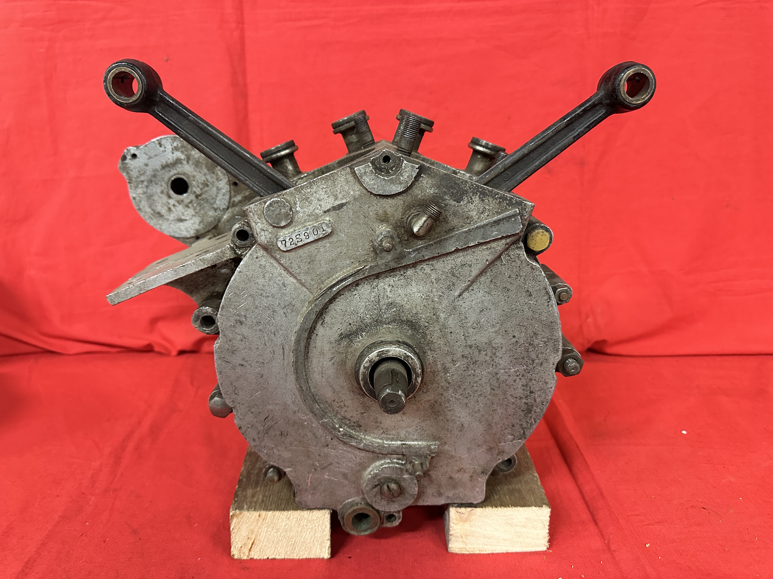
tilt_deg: -17.3
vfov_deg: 56.8
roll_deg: -0.1
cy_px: 290
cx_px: 386
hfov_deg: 71.6
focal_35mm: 24
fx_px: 536
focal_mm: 6.86
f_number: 1.78
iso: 500
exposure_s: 1/50
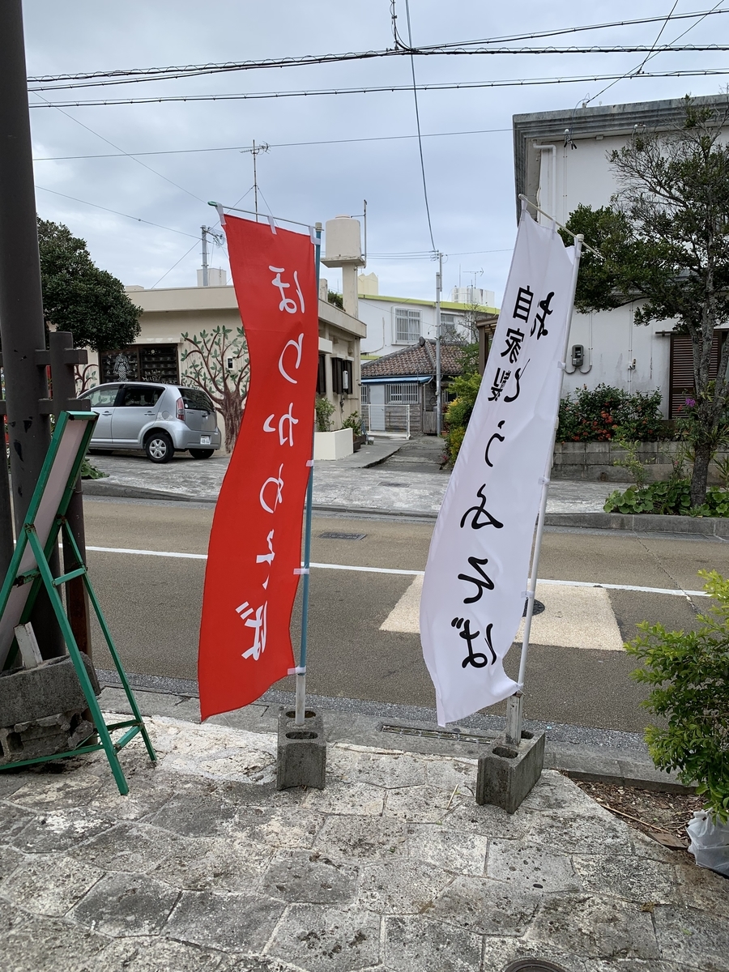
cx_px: 364
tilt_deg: -4.3
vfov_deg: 67.3
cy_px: 486
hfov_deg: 53.1
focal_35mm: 26
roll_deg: +0.8
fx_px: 730
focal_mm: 4.25
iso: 25
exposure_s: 1/1314
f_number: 1.8
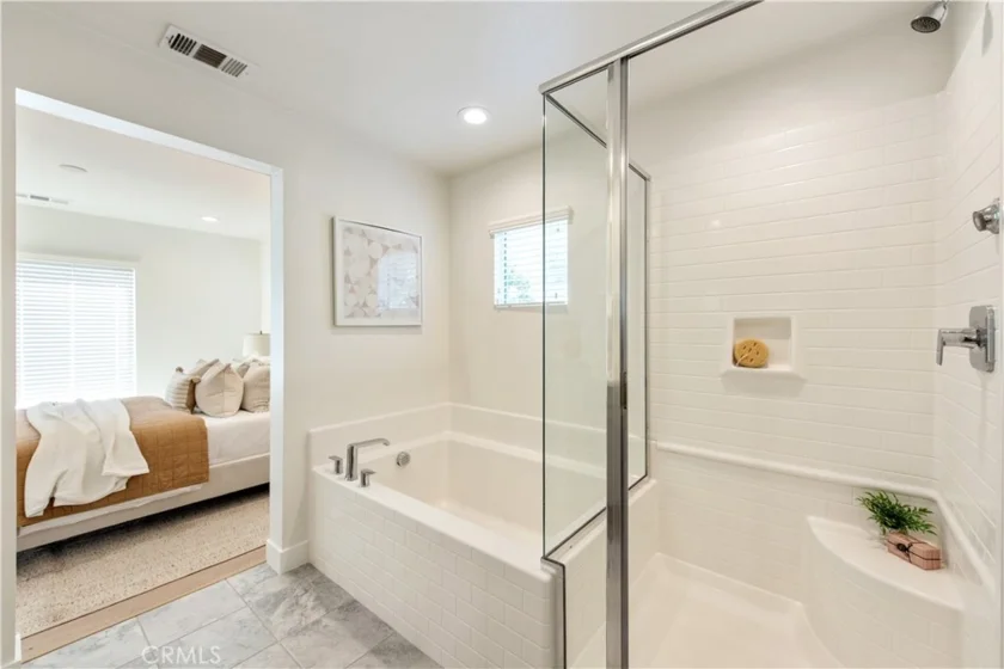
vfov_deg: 81.2
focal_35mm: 14
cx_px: 502
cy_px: 334
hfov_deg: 104.3
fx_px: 390
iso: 400
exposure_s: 1/125
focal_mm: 14
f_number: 5
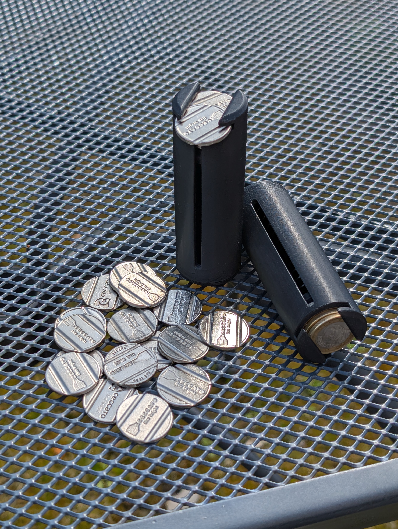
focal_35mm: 49
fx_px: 749
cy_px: 264
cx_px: 199
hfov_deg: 29.7
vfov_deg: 38.9
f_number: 1.68
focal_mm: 6.9
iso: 20
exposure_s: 1/1748
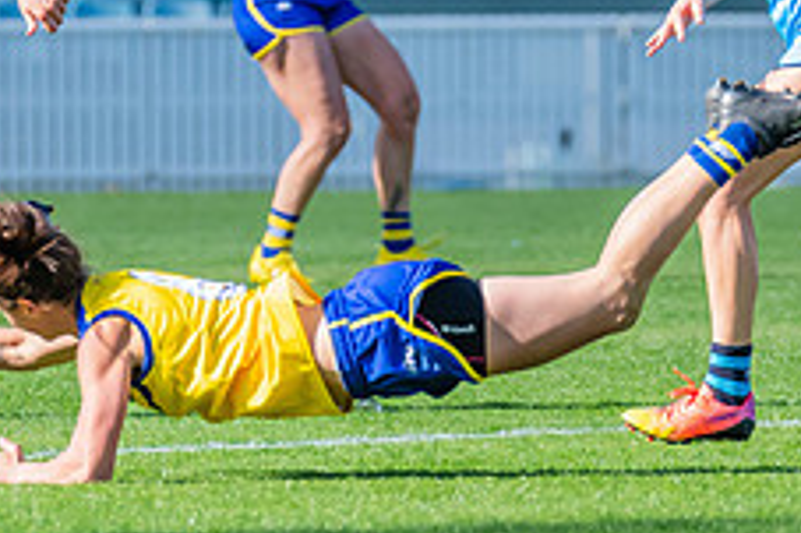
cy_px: 88
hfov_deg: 2.2
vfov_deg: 1.5
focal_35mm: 943
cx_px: 185
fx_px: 20966
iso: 800
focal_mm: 310
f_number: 7.1
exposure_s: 1/1250
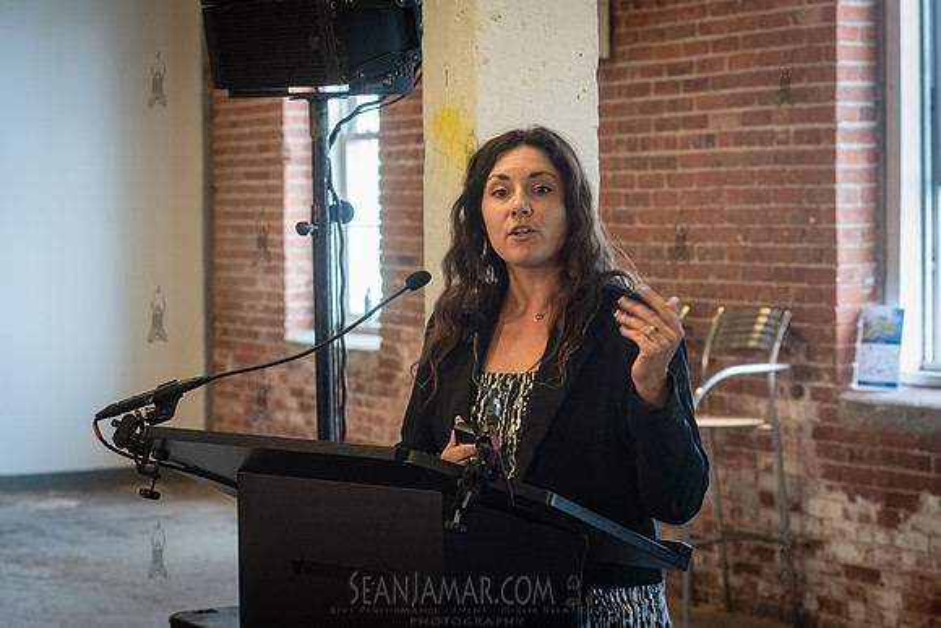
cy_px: 313
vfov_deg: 14.2
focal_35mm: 97
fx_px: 2525
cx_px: 506
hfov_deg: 21.1
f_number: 5.6
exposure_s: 1/200
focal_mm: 86
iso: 2500
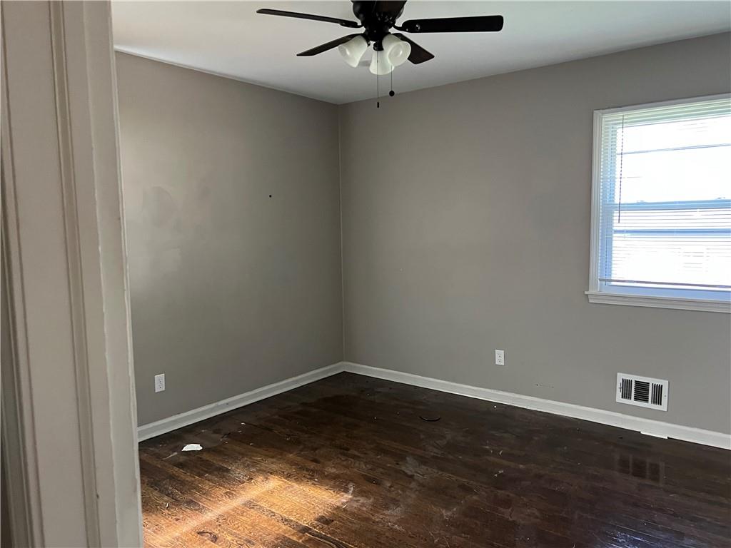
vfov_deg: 53.1
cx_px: 366
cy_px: 274
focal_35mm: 26
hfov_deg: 67.3
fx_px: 549
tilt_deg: -4.5
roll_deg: +1.9
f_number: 1.5
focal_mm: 5.7
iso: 500
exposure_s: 1/51
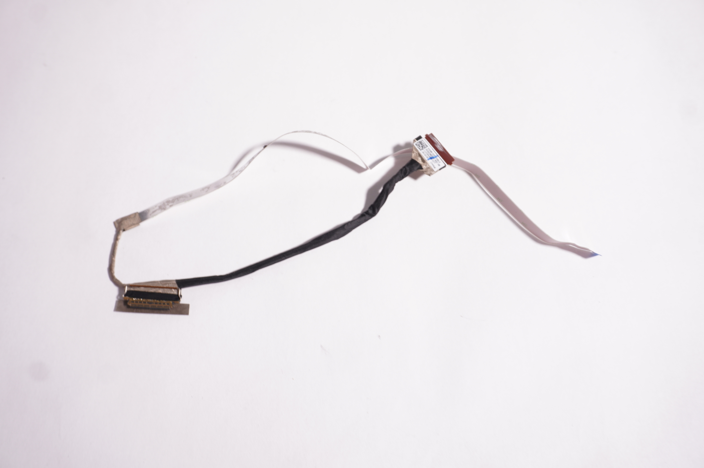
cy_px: 234
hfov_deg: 55.1
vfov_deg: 38.3
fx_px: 674
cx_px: 352
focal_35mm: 34
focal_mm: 23
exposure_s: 1/13
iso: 125
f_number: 5.6
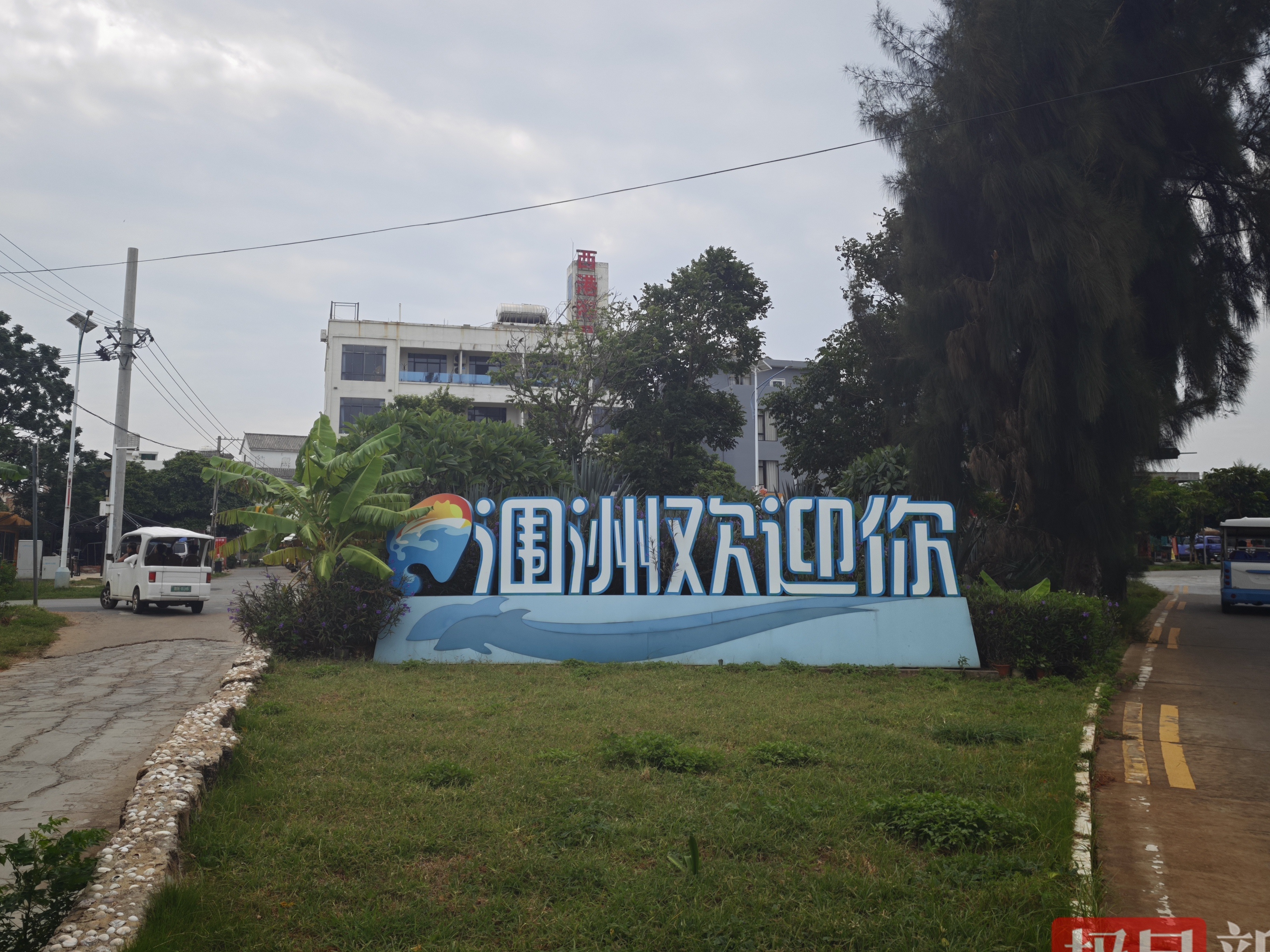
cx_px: 580
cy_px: 425
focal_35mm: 30
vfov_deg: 46.7
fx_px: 1101
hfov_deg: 59.9
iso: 50
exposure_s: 1/3307
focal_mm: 6.62
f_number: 1.67
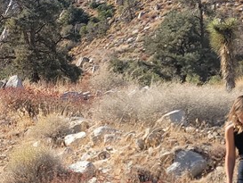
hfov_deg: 19.1
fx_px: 632
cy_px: 104
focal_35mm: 90
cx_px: -121
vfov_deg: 16.4
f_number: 1.8
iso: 16
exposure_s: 1/575
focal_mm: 6.7
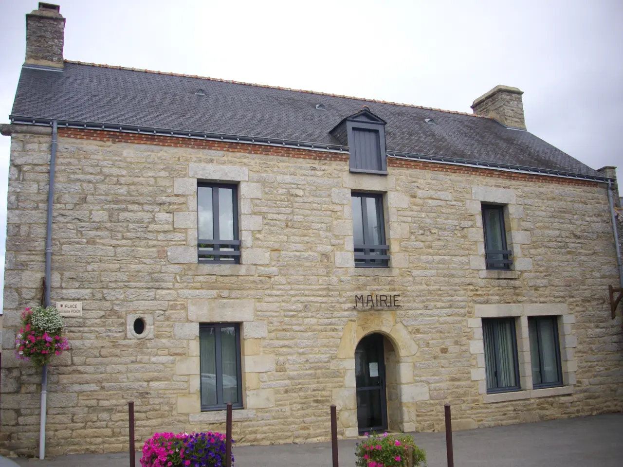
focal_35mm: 37
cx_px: 312
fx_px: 666
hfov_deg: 50.1
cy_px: 234
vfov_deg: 38.7
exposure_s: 1/250
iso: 100
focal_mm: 6.2
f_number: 5.6
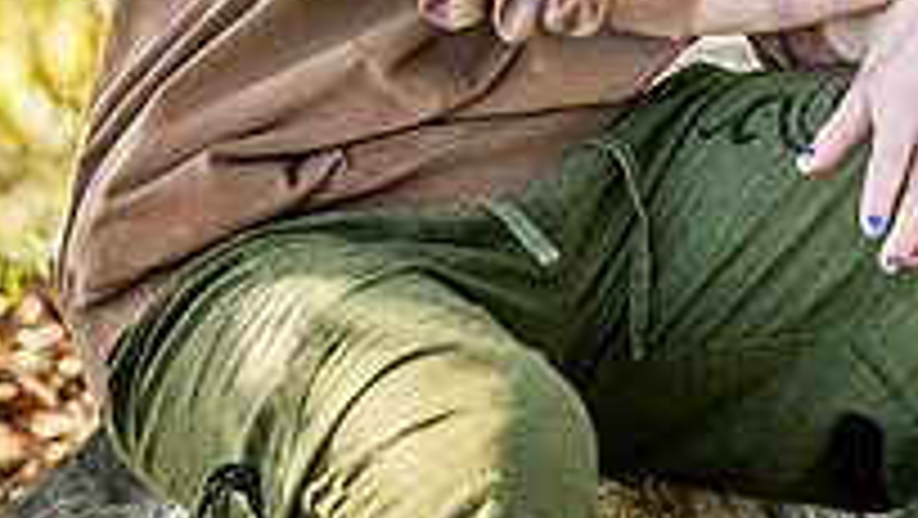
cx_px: 662
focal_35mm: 312
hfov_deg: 6.9
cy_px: -428
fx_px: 7599
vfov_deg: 3.9
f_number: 4
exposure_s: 1/640
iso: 400
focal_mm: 135
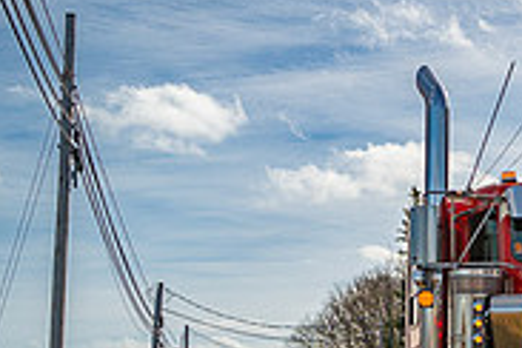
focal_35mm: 111
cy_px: 284
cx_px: 727
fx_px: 1609
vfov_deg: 12.3
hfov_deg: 17.0
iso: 125
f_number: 2.2
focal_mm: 35
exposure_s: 1/320
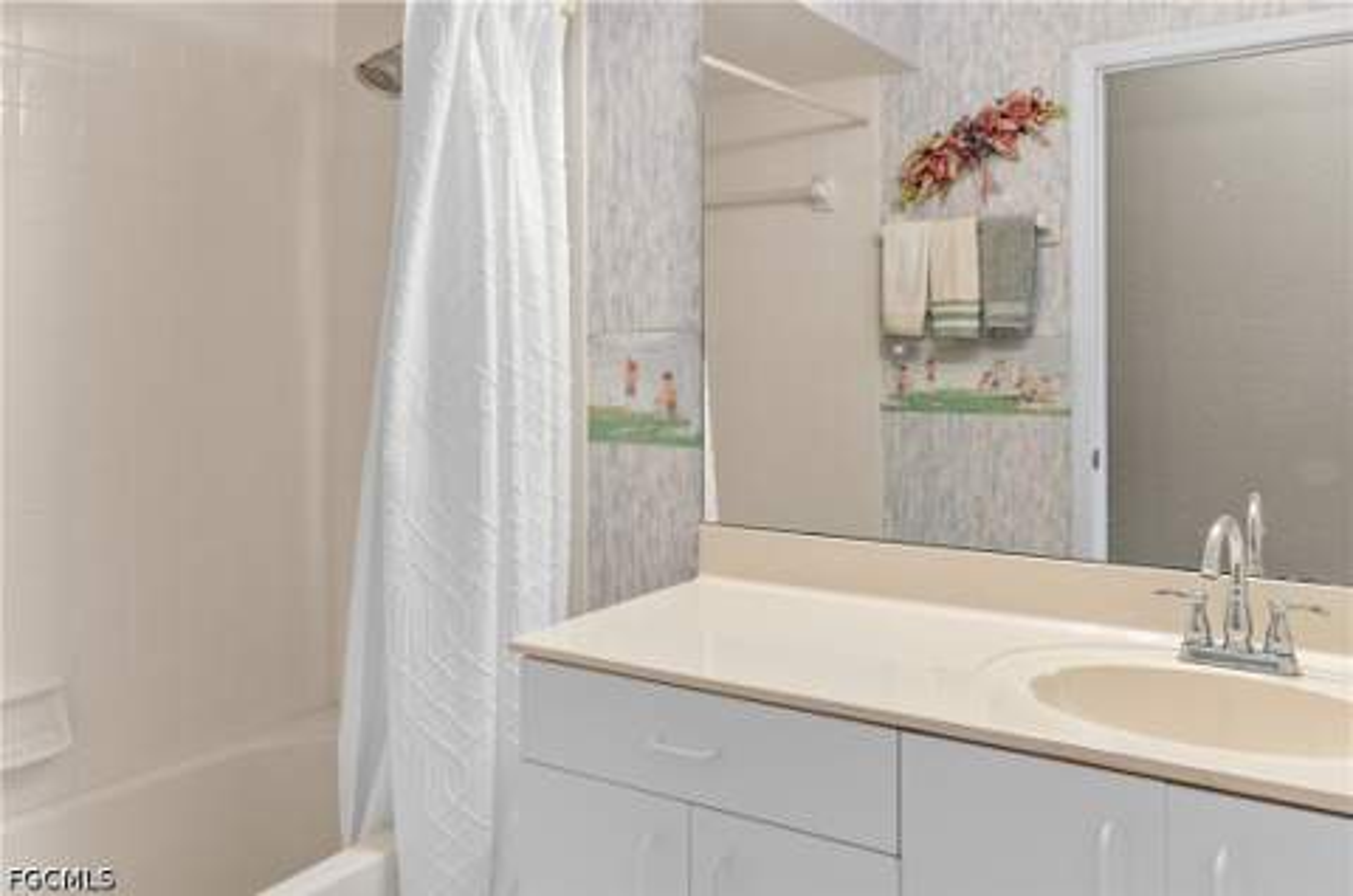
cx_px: 676
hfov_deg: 62.0
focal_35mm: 30
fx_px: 1125
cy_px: 448
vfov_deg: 43.4
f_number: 8
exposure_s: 1/8
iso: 200
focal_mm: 20
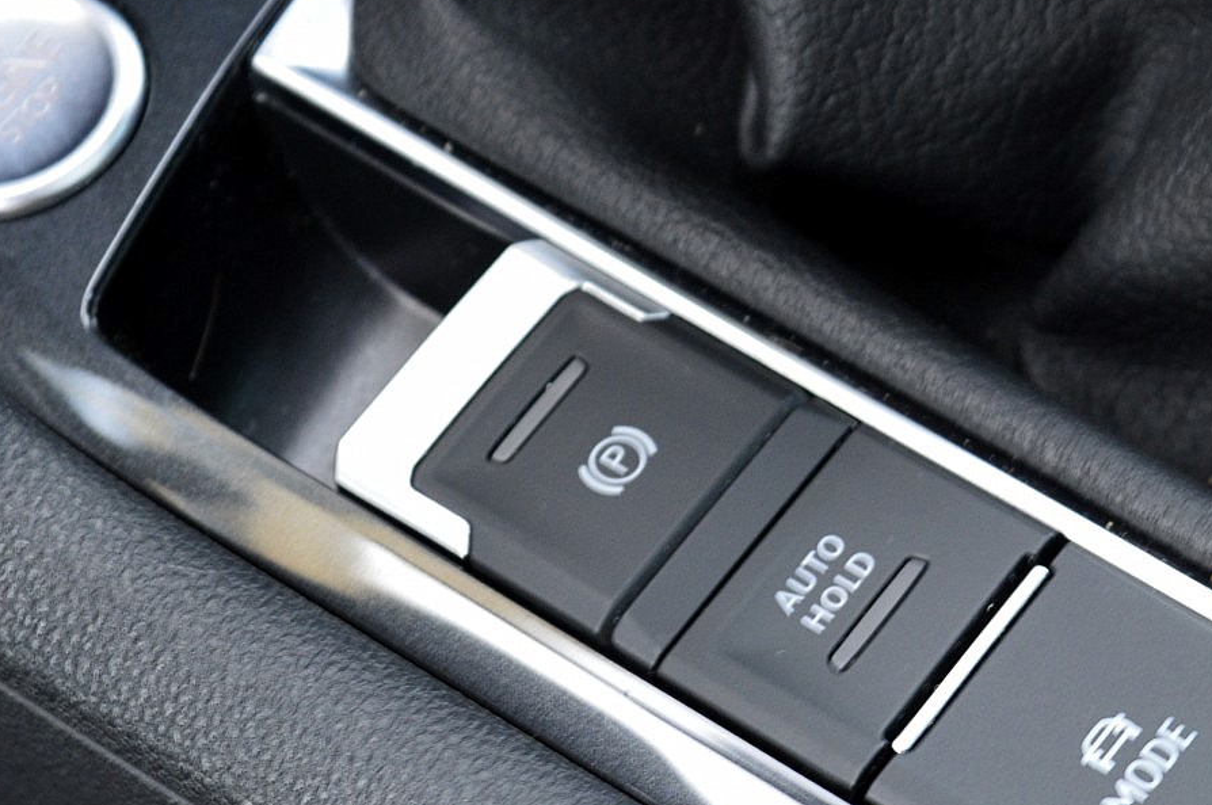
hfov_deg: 13.7
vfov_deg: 9.1
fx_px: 5041
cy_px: 560
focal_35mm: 150
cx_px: 812
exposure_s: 1/25
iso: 800
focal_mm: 55
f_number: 5.6
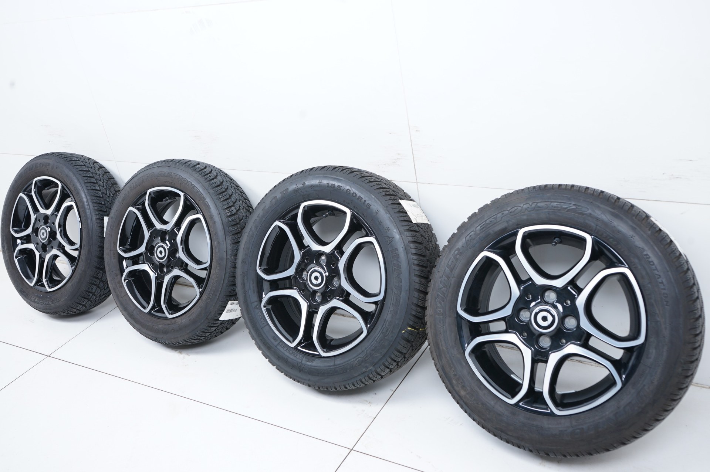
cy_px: 236
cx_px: 355
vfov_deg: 38.8
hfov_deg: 55.8
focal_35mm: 34
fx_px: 670
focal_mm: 34
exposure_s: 1/125
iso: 250
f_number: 7.1
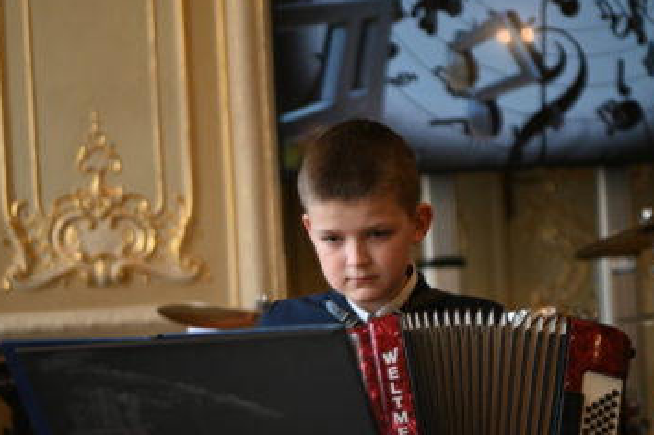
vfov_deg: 15.5
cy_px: 258
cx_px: 358
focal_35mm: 88
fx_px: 1597
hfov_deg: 23.1
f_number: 2.8
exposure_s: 1/100
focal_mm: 65
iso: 320
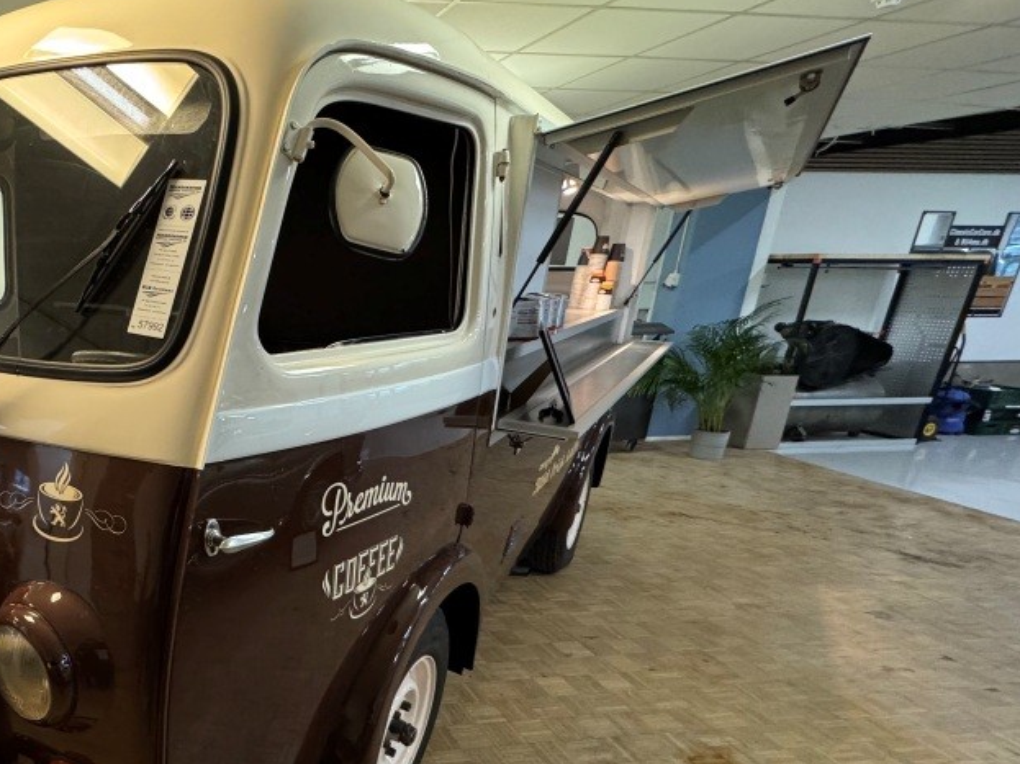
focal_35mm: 23
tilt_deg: -18.9
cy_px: 502
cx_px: 187
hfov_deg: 66.3
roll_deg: +0.2
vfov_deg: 57.7
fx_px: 678
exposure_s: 1/50
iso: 500
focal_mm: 2.22
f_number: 2.2
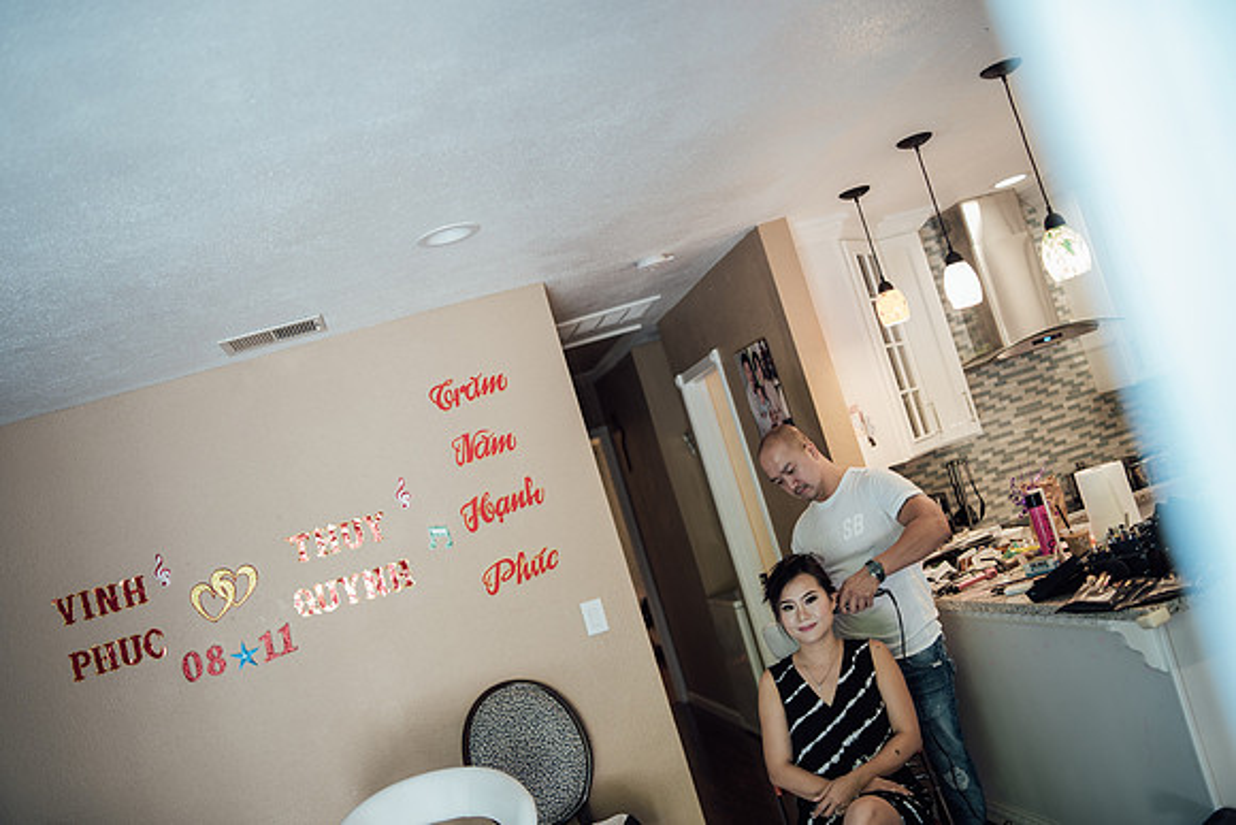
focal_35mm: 35
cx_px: 618
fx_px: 1202
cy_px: 412
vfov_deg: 37.9
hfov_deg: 54.4
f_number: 1.4
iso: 400
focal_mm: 35
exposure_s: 1/160
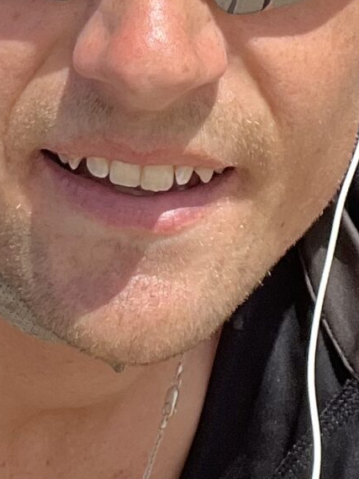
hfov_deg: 11.0
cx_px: 144
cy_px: 56
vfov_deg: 14.5
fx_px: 1866
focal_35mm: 135
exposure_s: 1/684
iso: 32
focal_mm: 2.71
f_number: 2.2
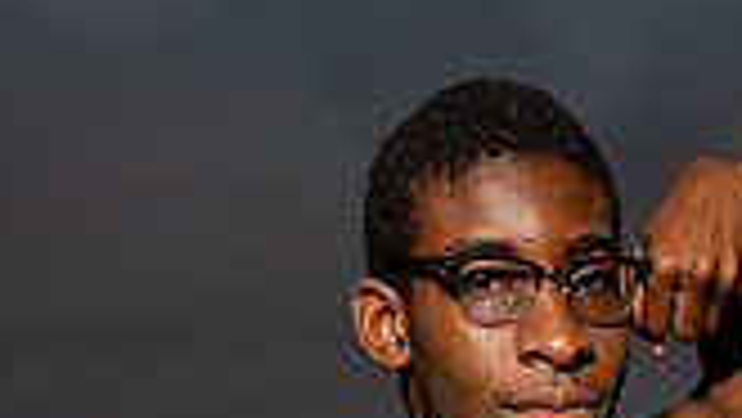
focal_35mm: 97
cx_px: 580
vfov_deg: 10.7
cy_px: 993
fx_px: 1909
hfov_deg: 21.7
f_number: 5.6
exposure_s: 1/200
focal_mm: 34
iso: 400
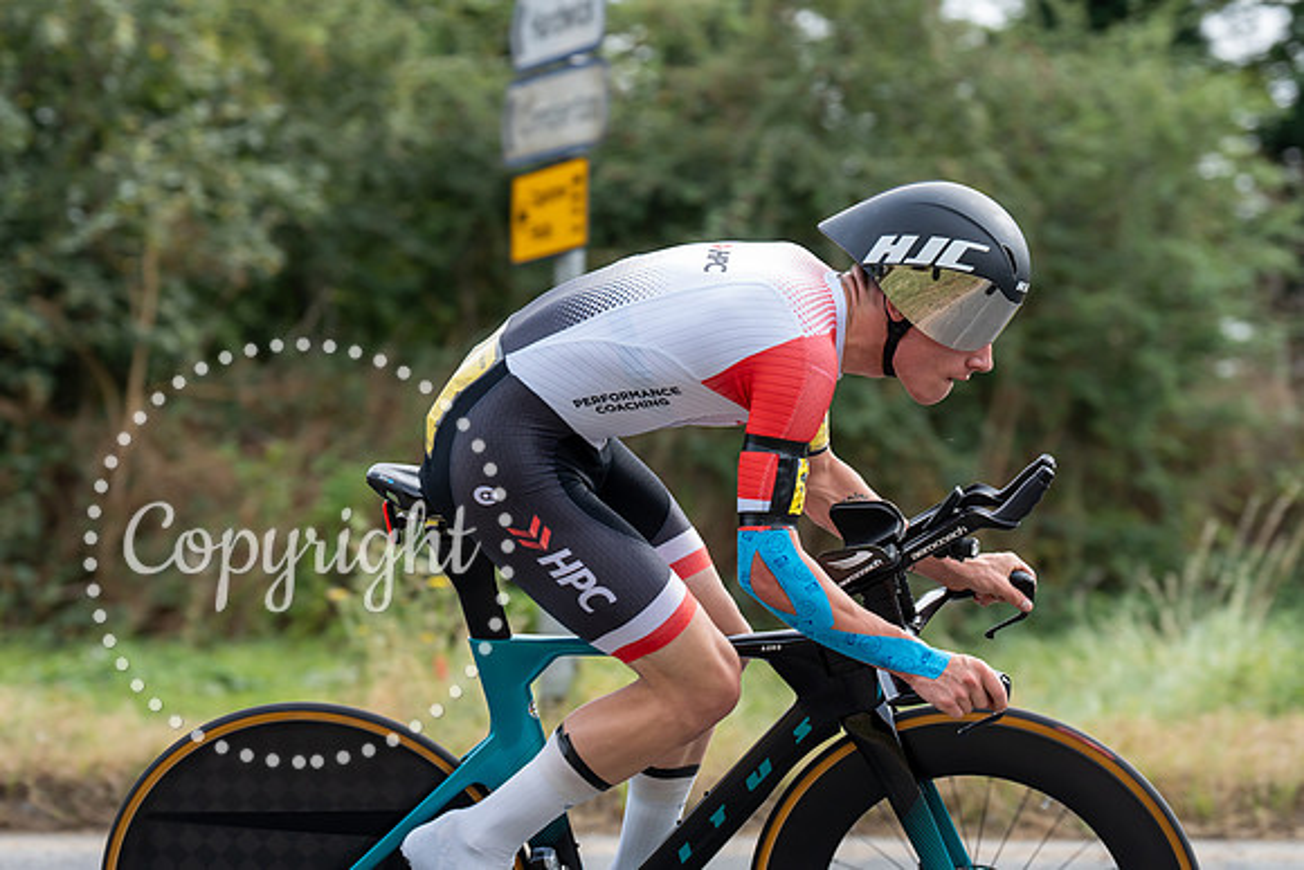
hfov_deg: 16.0
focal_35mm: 128
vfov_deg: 10.7
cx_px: 596
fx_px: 4641
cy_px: 398
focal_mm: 118
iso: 400
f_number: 4
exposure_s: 1/1000
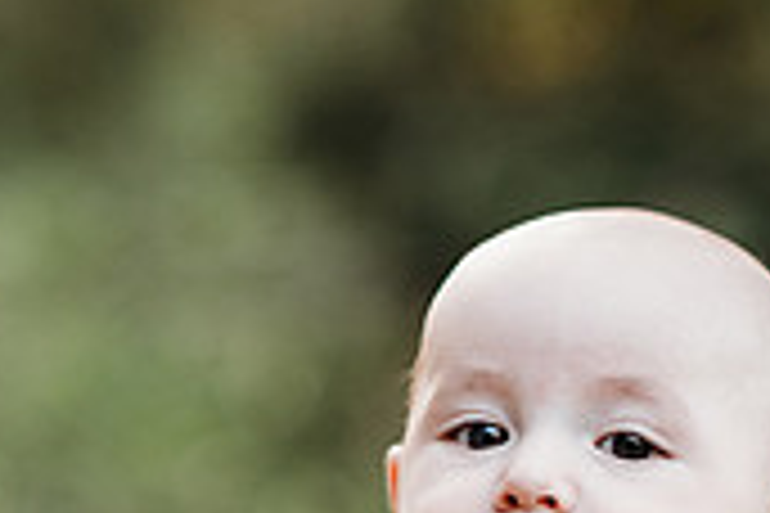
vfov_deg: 4.7
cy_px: 560
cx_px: 302
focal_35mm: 289
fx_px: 6181
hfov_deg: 7.1
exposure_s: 1/200
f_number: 2.2
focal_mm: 85
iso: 320
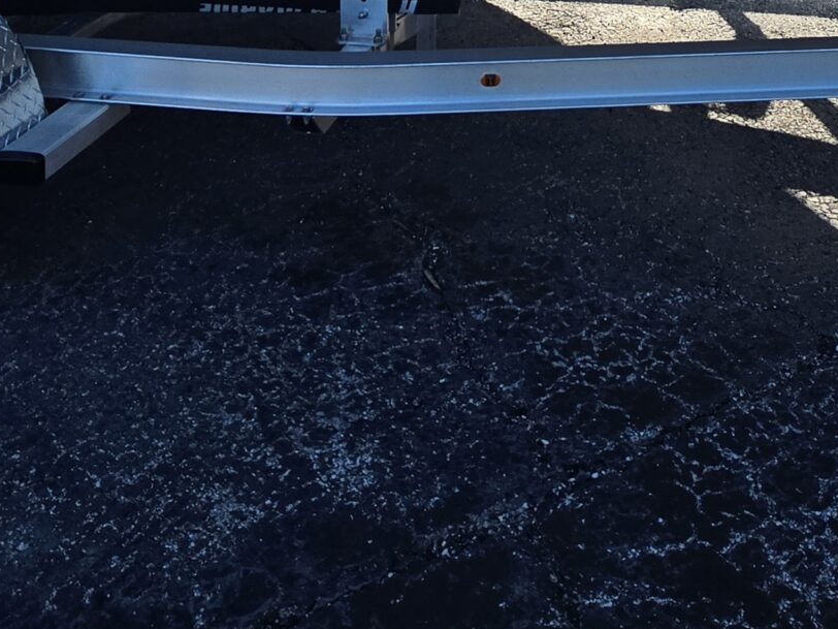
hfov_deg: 45.0
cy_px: -281
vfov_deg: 26.7
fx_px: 993
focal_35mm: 41
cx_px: 570
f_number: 1.9
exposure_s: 1/2664
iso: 40
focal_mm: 2.2
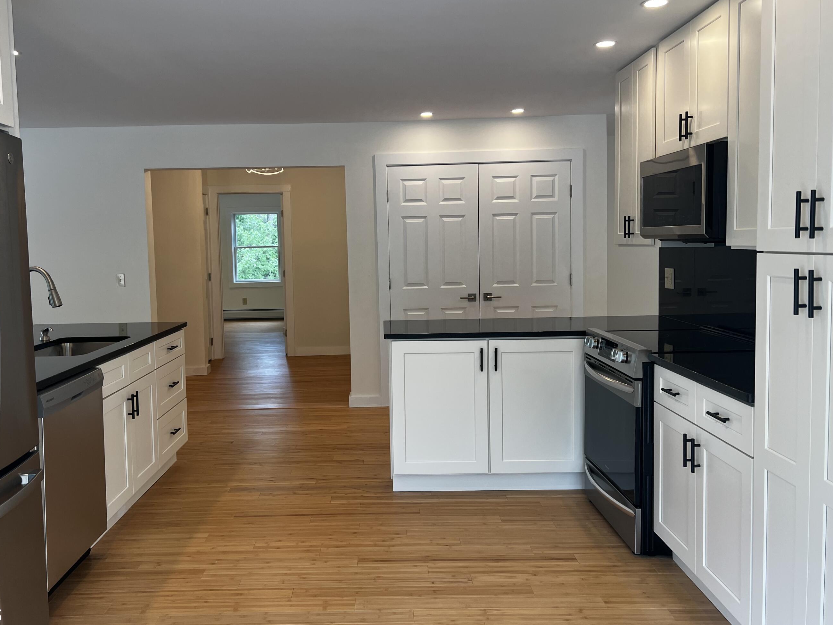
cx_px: 376
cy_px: 287
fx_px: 722
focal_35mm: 30
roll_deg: +1.1
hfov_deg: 59.8
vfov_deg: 46.8
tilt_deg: -4.5
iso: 50
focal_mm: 5.7
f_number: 1.5
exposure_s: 1/120
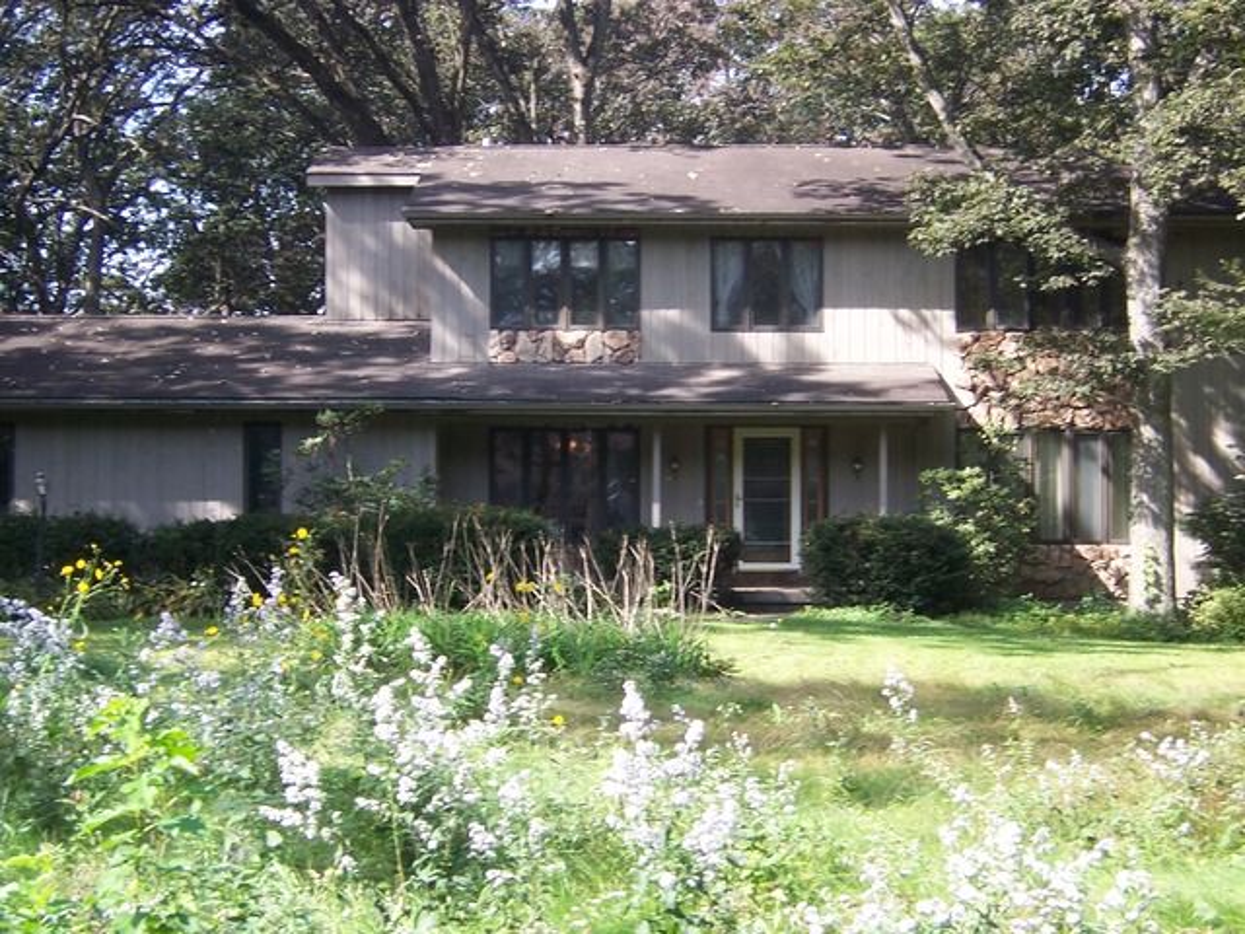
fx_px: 2374
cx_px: 622
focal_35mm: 66
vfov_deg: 22.3
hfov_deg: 29.4
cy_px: 467
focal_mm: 11
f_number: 4
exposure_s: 1/125
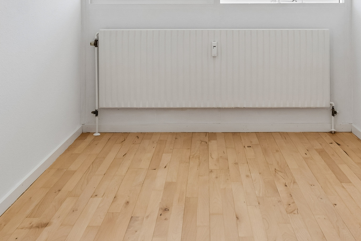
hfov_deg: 42.6
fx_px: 461
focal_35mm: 46
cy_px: 0
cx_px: 207
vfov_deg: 27.5
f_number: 8
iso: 200
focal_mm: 14
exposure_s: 1/8
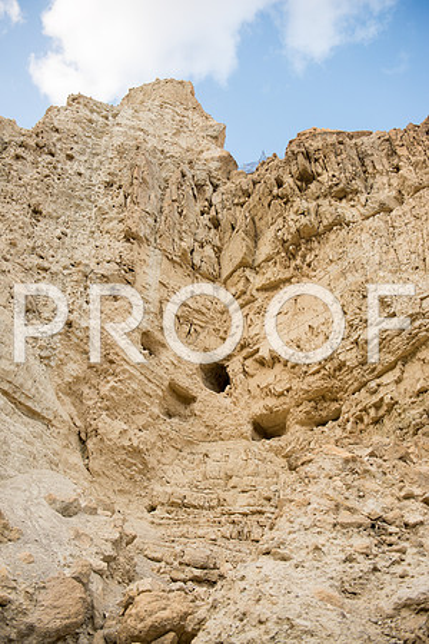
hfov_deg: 41.1
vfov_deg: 58.7
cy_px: 322
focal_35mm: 32
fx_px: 572
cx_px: 214
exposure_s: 1/800
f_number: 2.8
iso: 200
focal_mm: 32
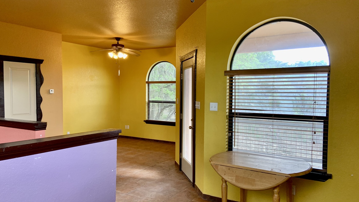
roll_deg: -0.3
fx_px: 276
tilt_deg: -3.3
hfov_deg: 66.1
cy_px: 110
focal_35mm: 29
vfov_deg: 40.1
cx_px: 180
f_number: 1.8
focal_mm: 4.25
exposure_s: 1/60
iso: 64
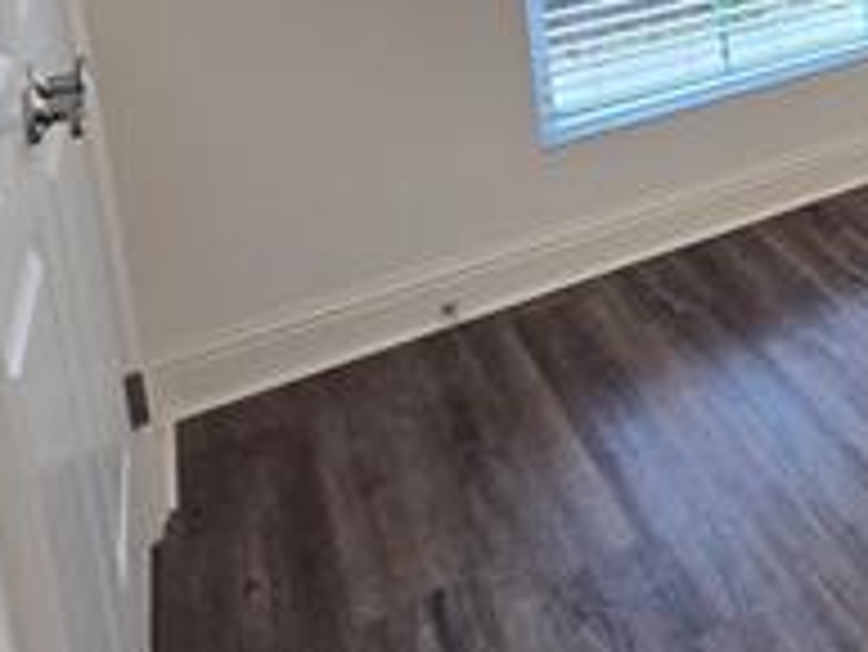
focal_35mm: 43
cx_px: 1322
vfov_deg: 28.2
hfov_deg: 28.0
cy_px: -180
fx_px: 1079
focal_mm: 2.2
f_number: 2.2
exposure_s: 1/60
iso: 125
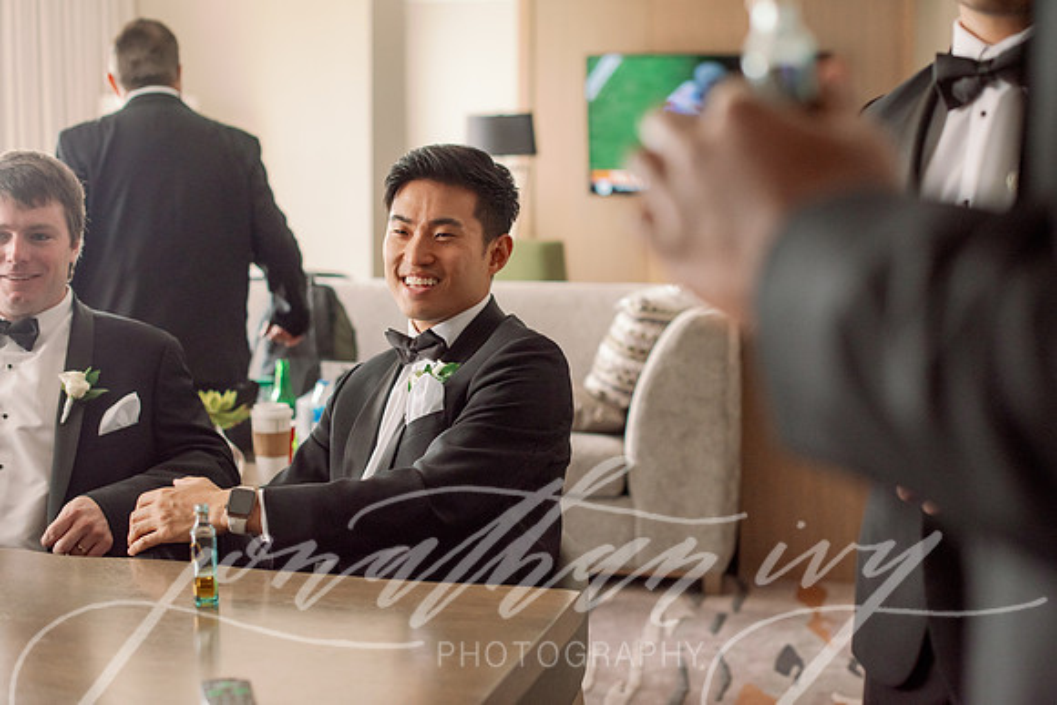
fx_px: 1524
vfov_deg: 26.1
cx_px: 548
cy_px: 339
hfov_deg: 38.3
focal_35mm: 52
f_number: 2.5
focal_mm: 50
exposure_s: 1/800
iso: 800
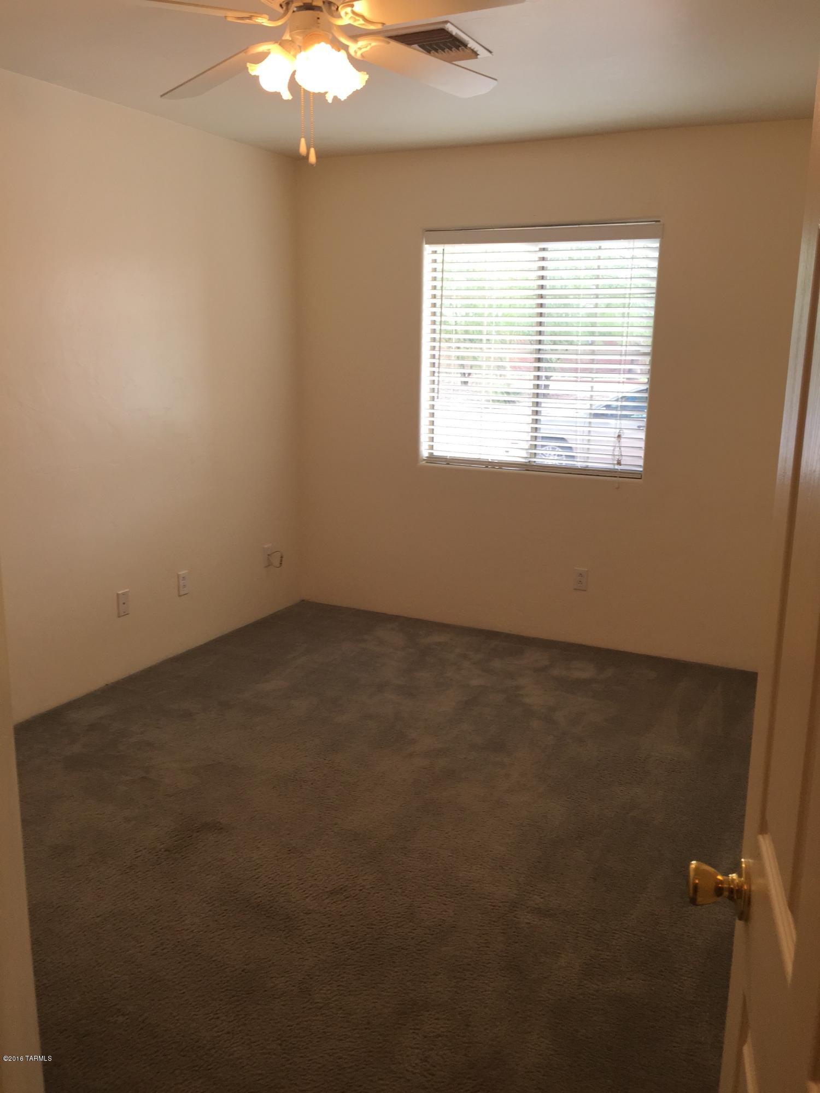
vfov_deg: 61.7
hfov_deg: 48.2
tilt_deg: -11.6
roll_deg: -0.8
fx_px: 916
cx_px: 410
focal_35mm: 29
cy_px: 546
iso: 32
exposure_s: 1/60
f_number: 2.2
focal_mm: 4.15
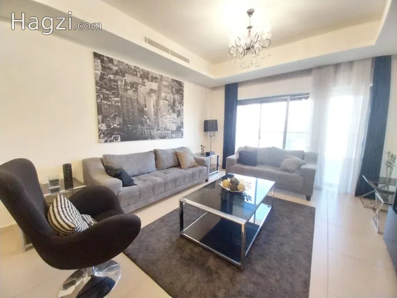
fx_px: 149
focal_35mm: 13
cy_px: 149
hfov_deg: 106.2
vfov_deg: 89.9
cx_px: 198
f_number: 2.2
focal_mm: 1.3
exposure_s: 1/25
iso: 250
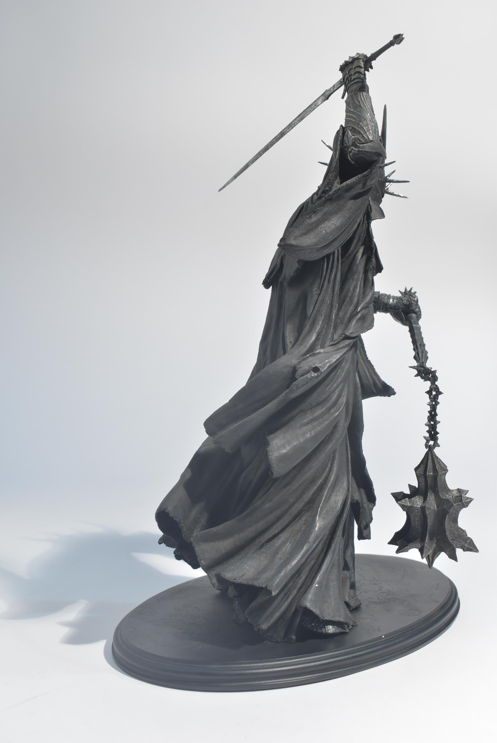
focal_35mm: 51
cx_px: 248
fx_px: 1054
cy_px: 372
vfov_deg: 38.9
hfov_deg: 26.5
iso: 800
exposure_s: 1/60
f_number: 7.1
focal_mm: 34
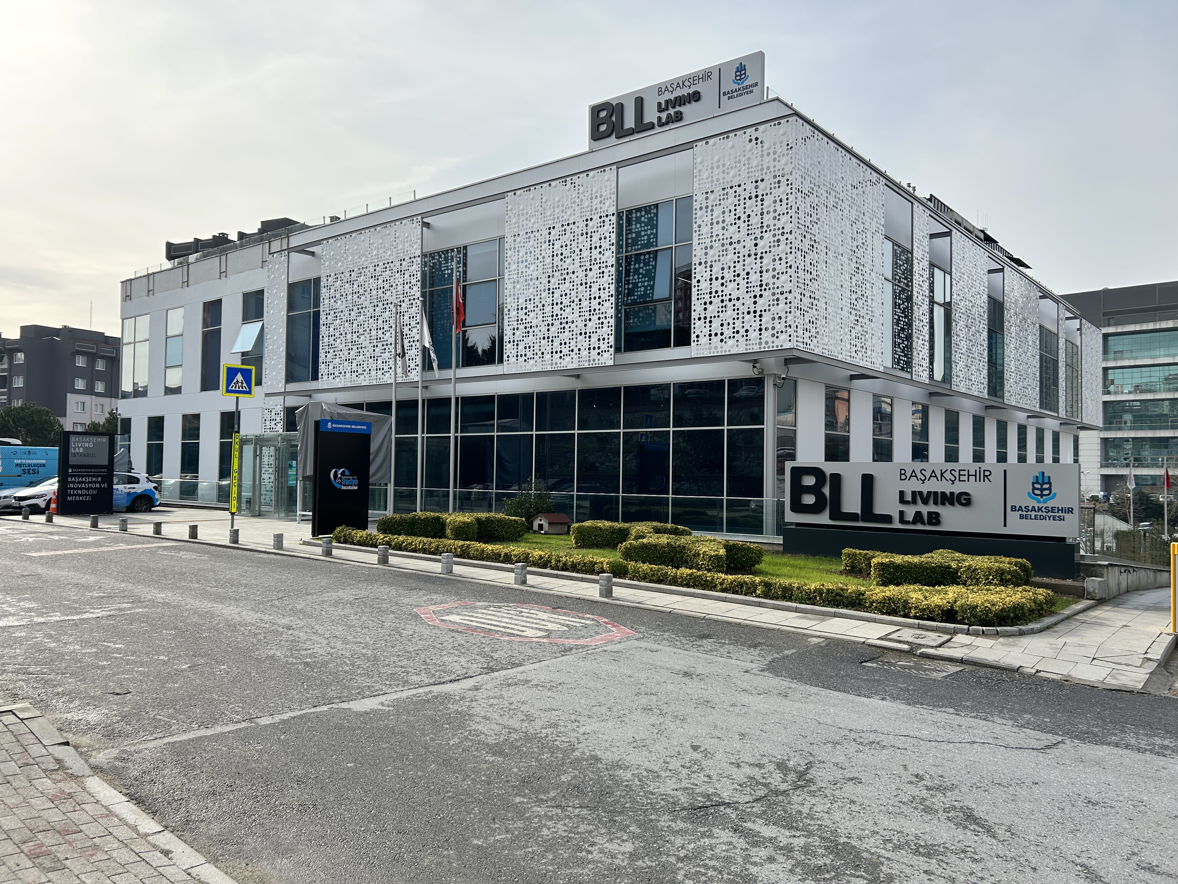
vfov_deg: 53.1
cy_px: 442
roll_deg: -0.7
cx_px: 589
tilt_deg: +1.6
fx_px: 885
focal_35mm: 26
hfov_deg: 67.3
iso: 50
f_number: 1.5
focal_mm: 5.7
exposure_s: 1/2513
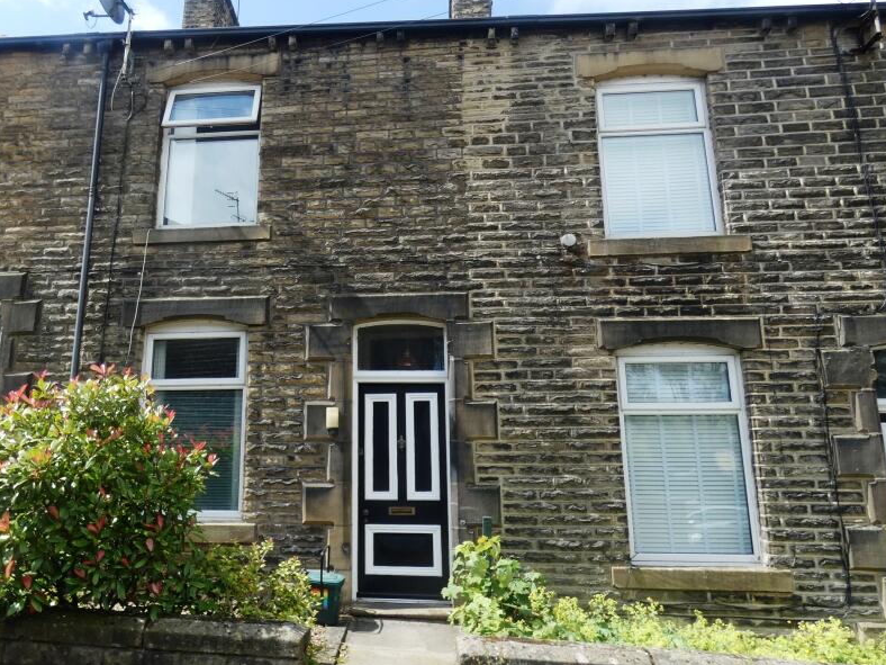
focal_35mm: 26
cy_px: 308
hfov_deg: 66.7
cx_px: 356
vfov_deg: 53.0
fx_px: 665
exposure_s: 1/800
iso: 80
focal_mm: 3.6
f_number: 2.8
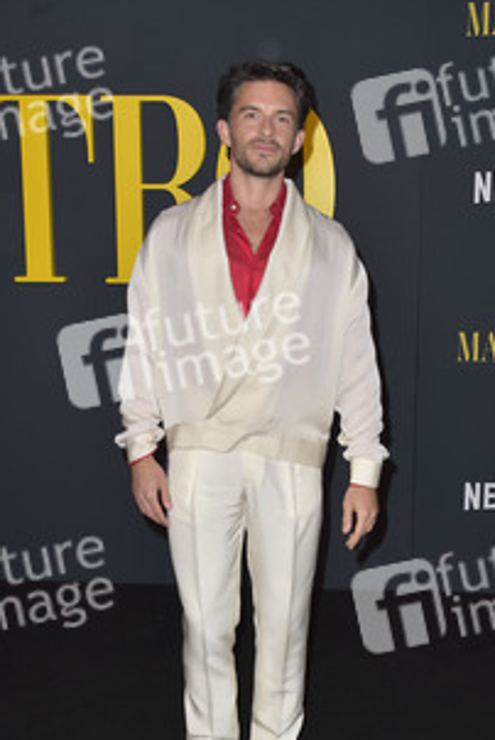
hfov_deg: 25.6
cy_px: 473
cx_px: 256
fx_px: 1091
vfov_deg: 37.2
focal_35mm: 53
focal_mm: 40
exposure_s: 1/250
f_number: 6.3
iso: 320
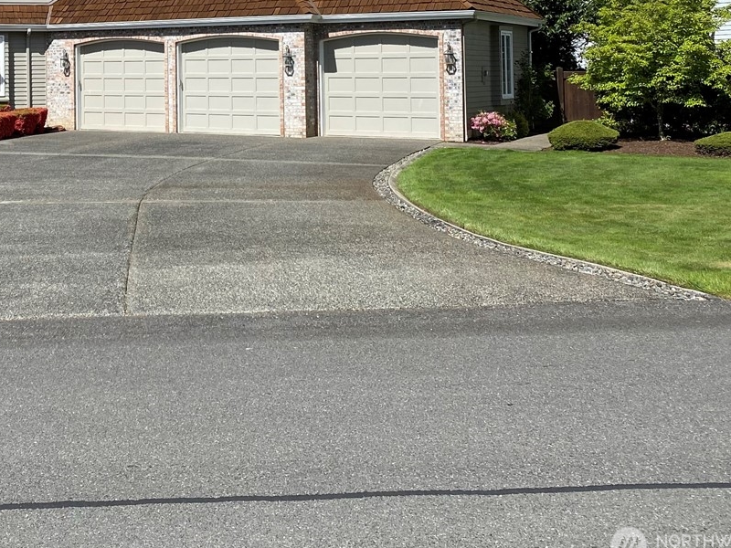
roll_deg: -0.1
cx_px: 59
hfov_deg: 34.5
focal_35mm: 52
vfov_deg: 26.9
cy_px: 40
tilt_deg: +2.3
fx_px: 1098
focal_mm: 4.25
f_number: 1.8
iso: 32
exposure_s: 1/2513
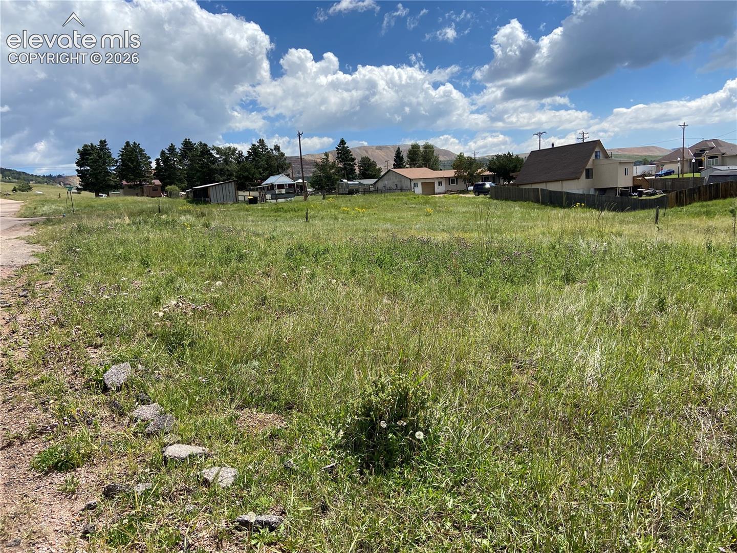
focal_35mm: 26
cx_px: 368
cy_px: 276
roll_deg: +4.5
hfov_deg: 67.3
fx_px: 554
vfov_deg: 53.1
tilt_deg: -7.7
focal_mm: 4.25
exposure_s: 1/3497
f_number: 1.8
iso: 32
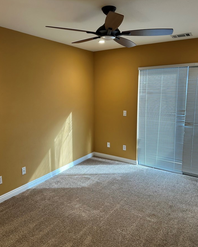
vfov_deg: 64.0
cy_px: 119
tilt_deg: -6.7
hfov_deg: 53.2
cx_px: 95
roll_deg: -0.4
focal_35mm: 27
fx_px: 198
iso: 100
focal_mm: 6.86
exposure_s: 1/120
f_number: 1.78
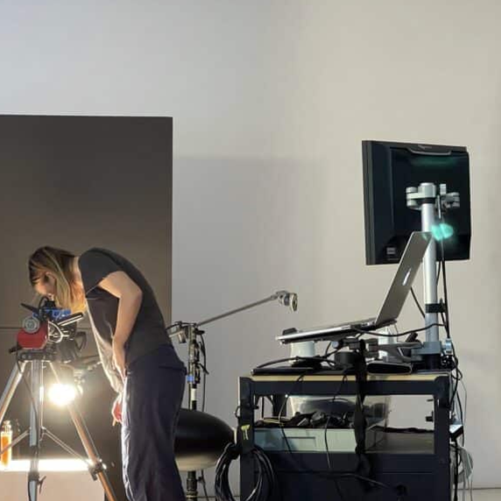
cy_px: 307
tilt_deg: -0.2
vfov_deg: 18.3
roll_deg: +0.4
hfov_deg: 18.3
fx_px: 1556
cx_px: 243
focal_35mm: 95
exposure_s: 1/31
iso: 800
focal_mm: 7.5
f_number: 2.2
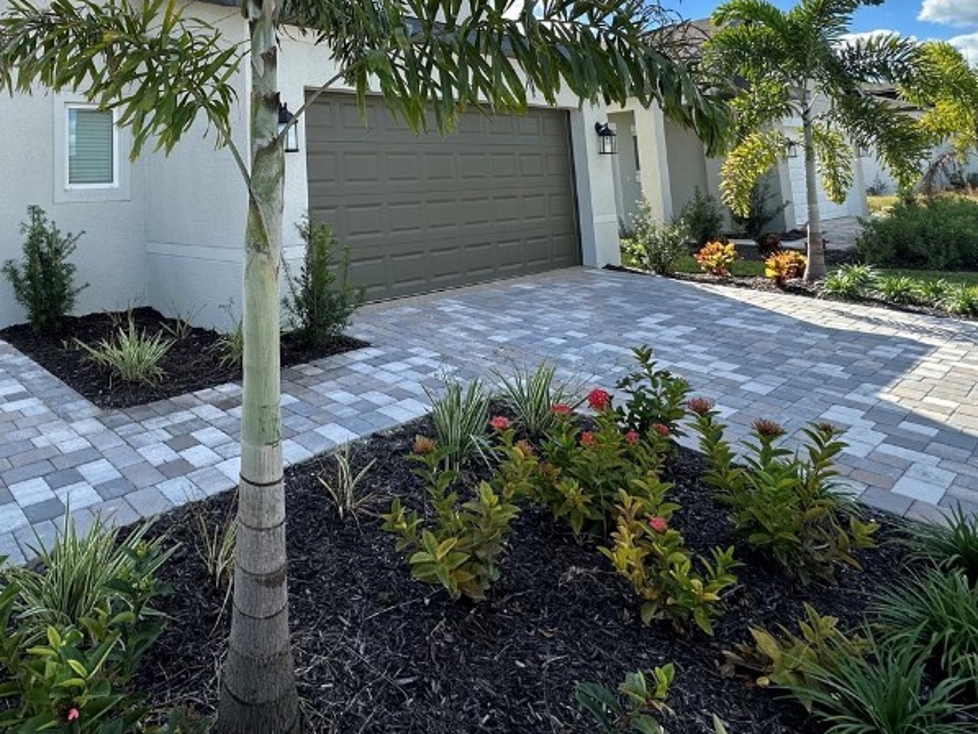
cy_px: 113
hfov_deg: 68.8
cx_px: 298
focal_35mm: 24
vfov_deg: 51.9
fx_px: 678
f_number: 2.2
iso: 40
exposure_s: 1/749
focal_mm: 2.22
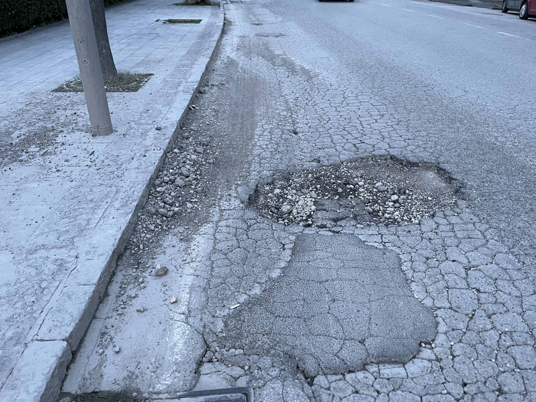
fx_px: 434
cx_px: 274
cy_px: 206
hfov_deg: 63.4
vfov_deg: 49.7
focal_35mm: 28
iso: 125
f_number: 1.6
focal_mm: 5.1
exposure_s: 1/75
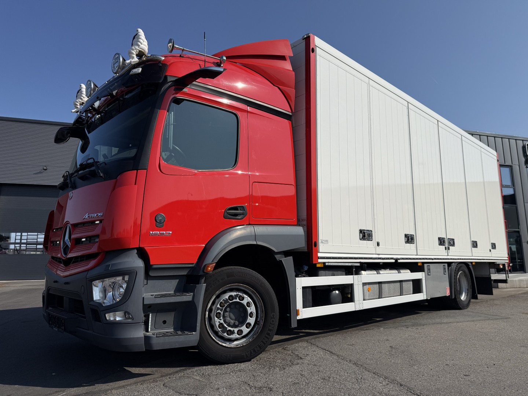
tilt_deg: +9.9
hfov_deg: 71.6
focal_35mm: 24
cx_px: 264
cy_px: 198
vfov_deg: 56.8
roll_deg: +0.2
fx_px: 366
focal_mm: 6.76
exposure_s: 1/9091
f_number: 1.78
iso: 80
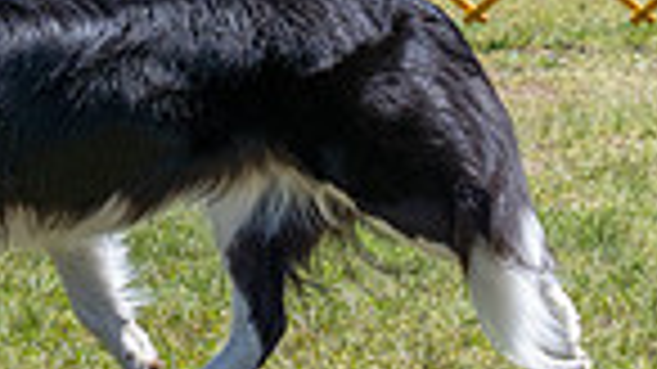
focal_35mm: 357
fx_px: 6217
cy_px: -322
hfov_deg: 6.0
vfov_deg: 3.4
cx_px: -50
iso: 1000
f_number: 6.3
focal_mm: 86
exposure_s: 1/2500
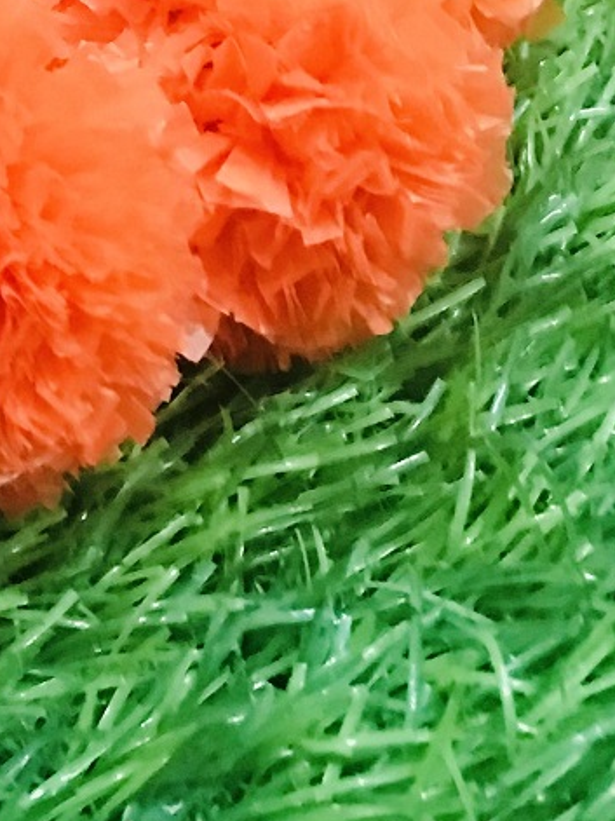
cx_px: -584
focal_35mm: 111
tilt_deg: -25.7
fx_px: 2631
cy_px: -249
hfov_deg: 12.0
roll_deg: +2.1
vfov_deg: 16.7
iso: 100
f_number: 1.8
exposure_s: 1/7
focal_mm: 3.99
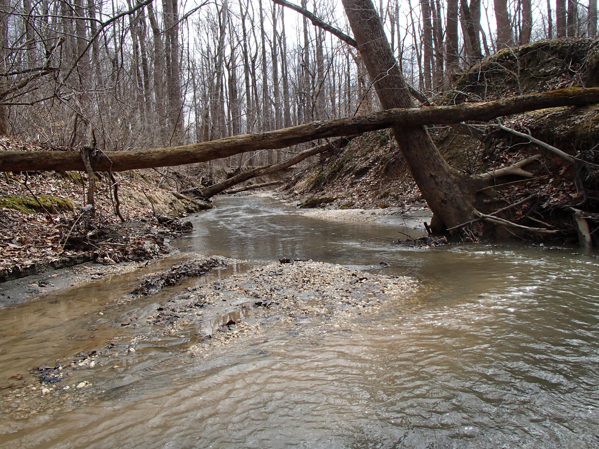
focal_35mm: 28
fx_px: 485
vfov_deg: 49.7
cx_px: 300
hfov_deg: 63.4
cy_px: 224
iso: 100
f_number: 3.9
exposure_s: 1/320
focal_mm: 5
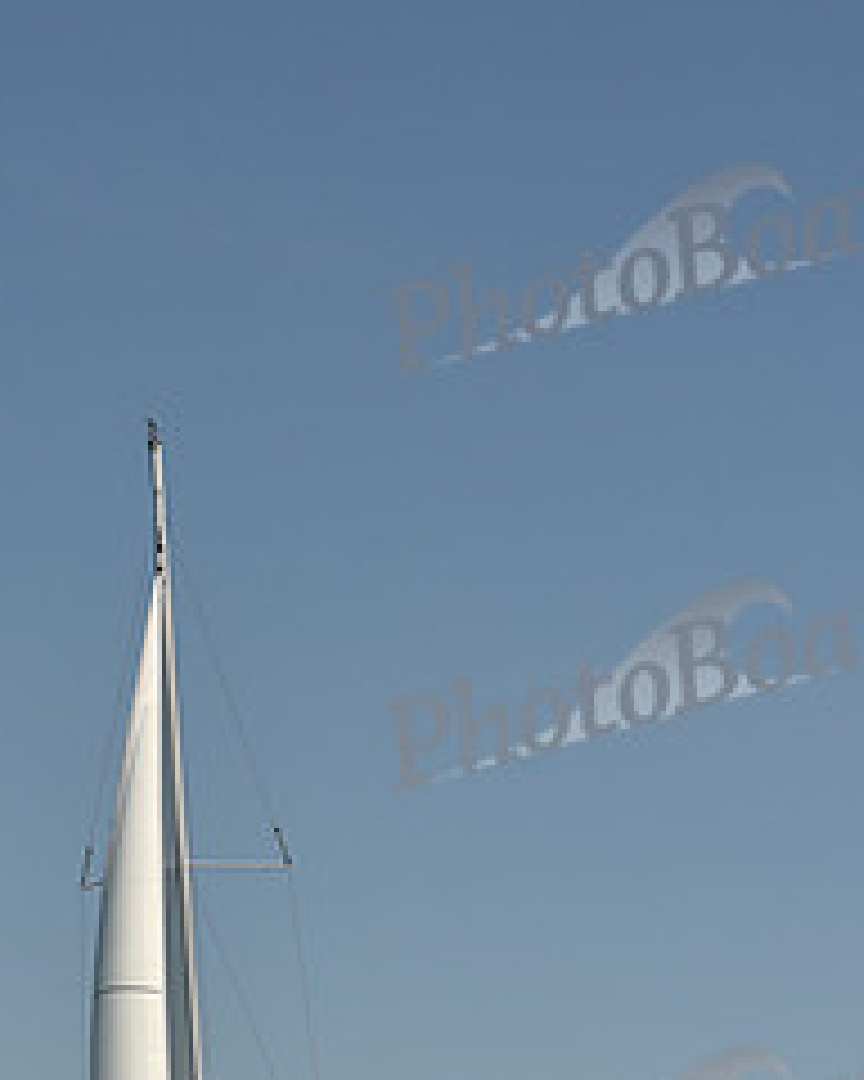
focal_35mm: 170
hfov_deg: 9.1
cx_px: 155
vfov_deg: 11.3
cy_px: 972
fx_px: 5434
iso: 250
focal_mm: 75
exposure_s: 1/800
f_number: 6.3
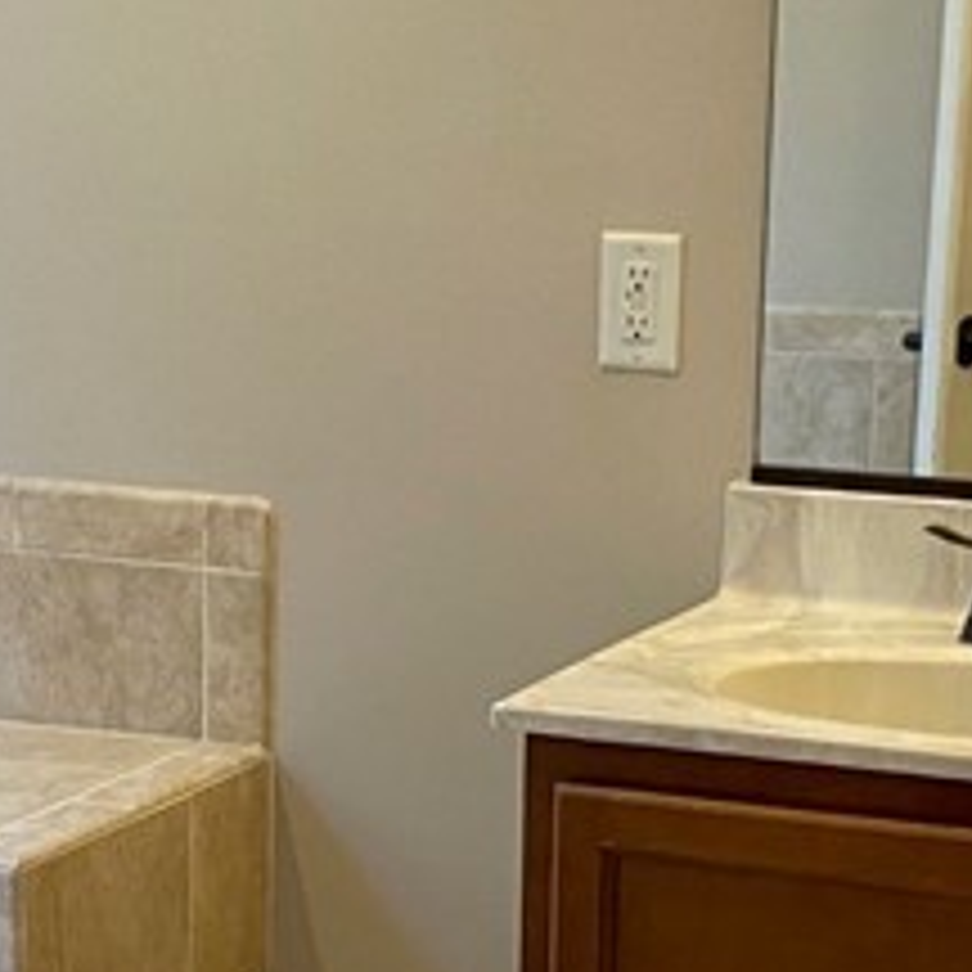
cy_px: 819
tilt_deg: -14.4
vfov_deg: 15.8
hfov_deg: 16.0
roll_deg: -1.9
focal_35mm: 109
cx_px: 477
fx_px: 3463
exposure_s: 1/60
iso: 160
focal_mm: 4.25
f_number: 1.8
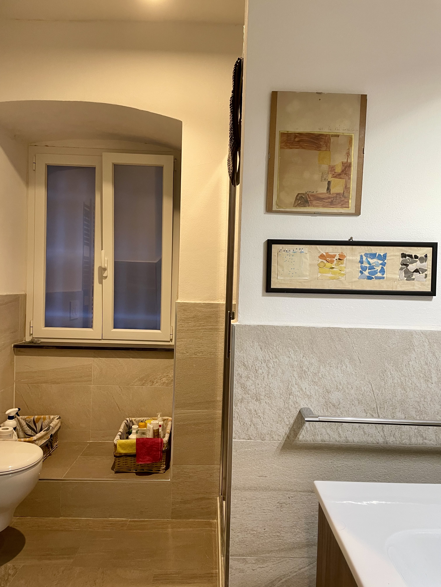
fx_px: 442
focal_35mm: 26
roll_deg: -1.4
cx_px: 220
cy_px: 294
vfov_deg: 67.3
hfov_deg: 53.1
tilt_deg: -0.7
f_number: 1.6
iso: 100
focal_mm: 4.2
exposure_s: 1/51
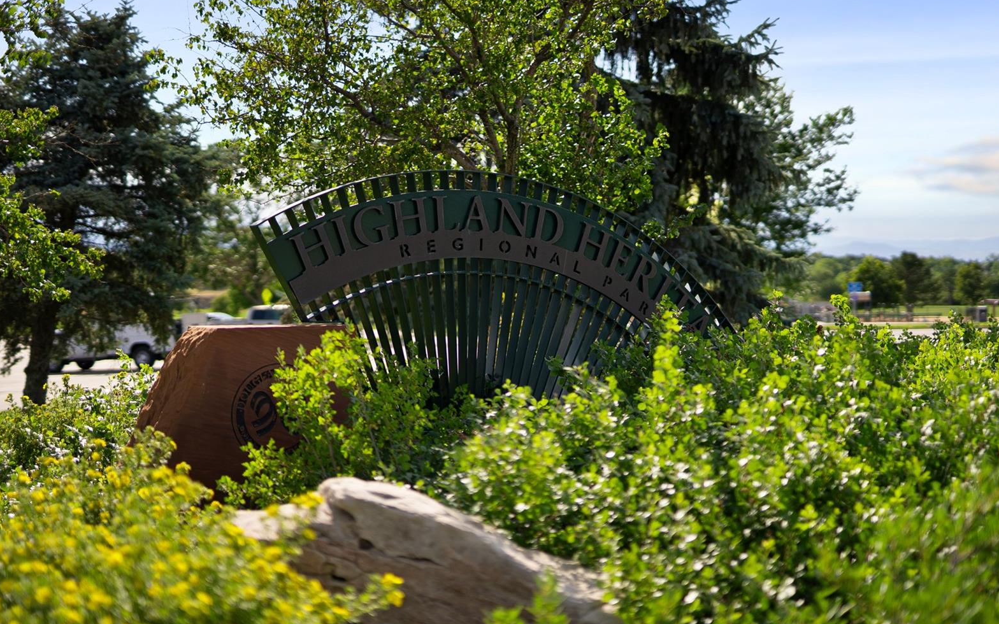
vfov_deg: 24.9
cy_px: 320
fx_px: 1416
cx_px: 496
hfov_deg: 38.9
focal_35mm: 52
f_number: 1.4
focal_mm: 50
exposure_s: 1/5000
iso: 80
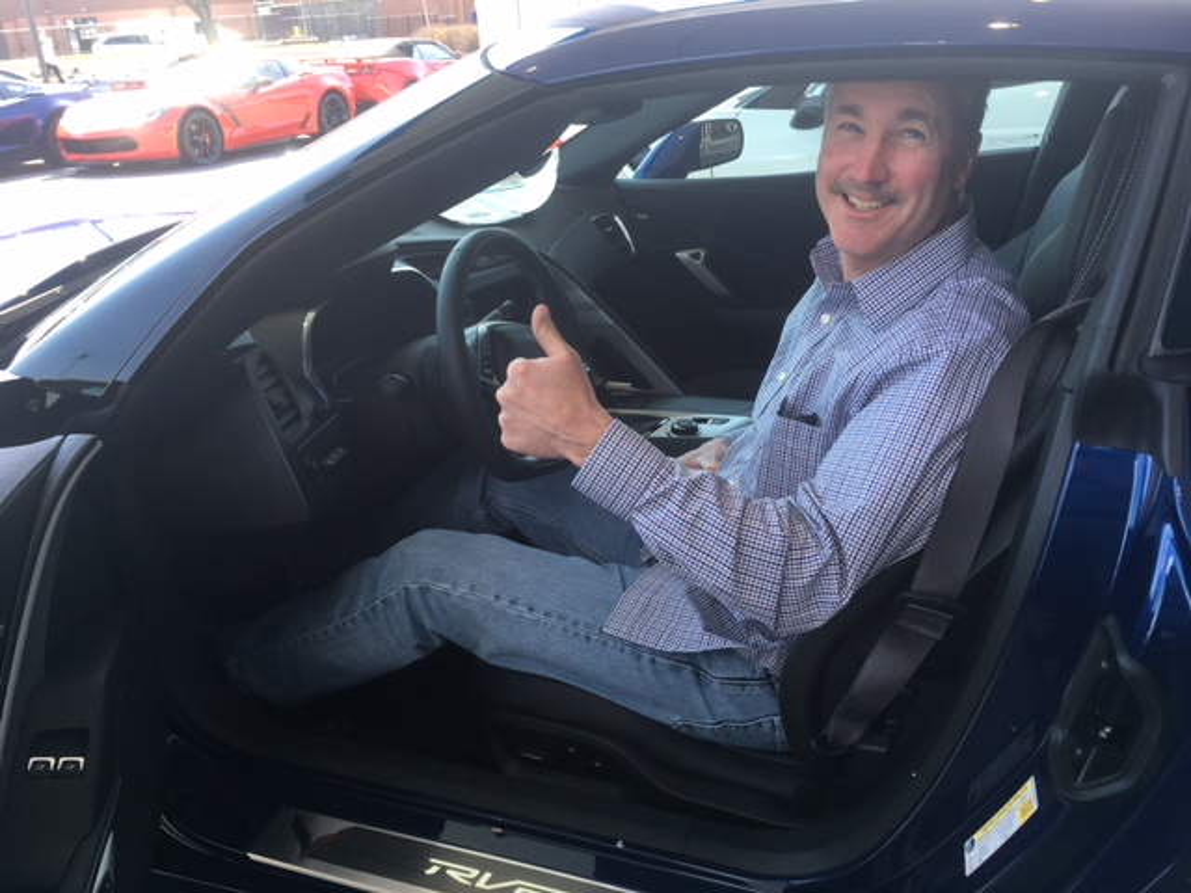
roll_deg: +4.0
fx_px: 998
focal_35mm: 29
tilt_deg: -23.5
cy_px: 446
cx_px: 596
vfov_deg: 48.2
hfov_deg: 61.7
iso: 25
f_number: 2.2
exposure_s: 1/120
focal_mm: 4.15
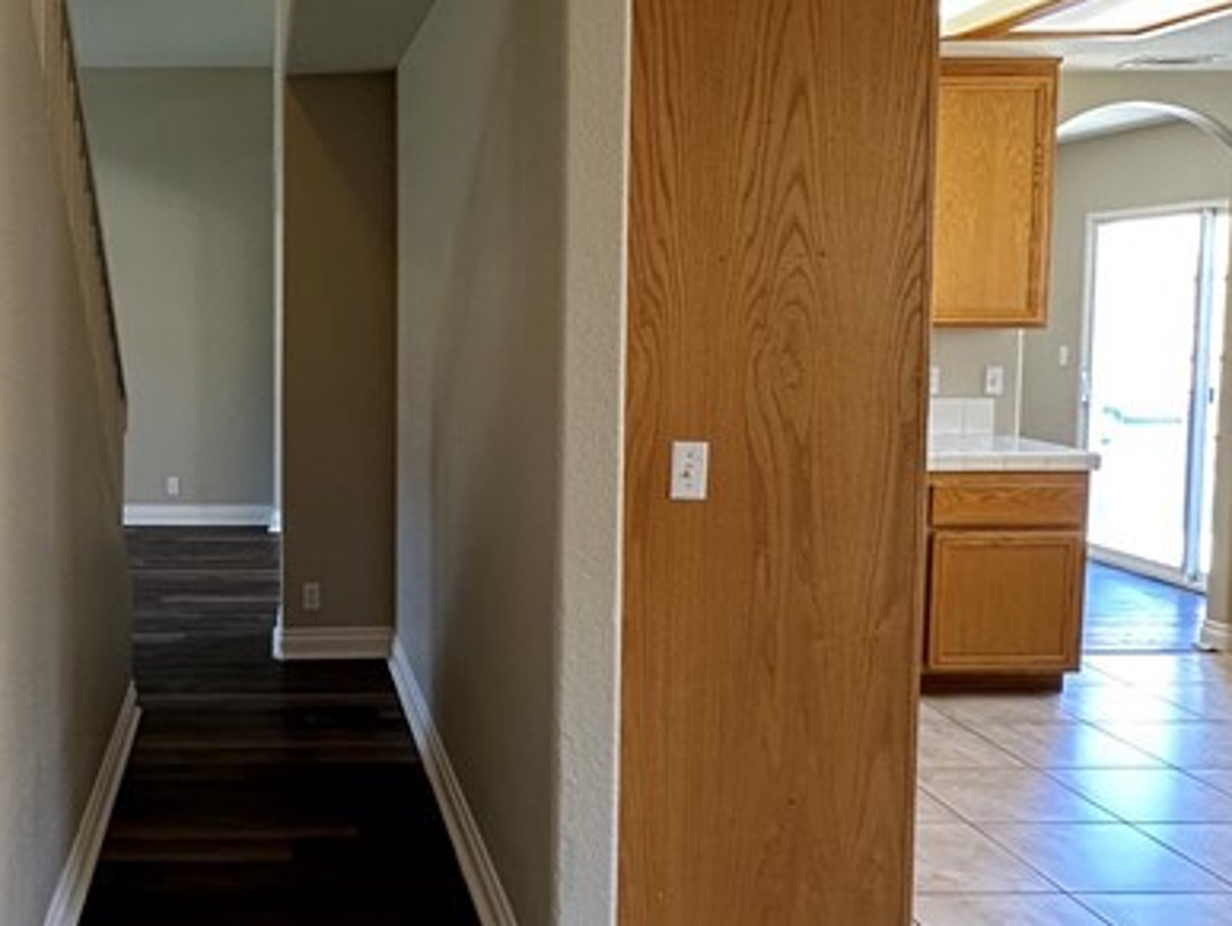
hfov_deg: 47.4
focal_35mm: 37
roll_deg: +0.2
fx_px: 1318
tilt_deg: -3.8
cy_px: 401
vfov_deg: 38.7
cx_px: 245
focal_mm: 2.22
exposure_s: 1/60
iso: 160
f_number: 2.2
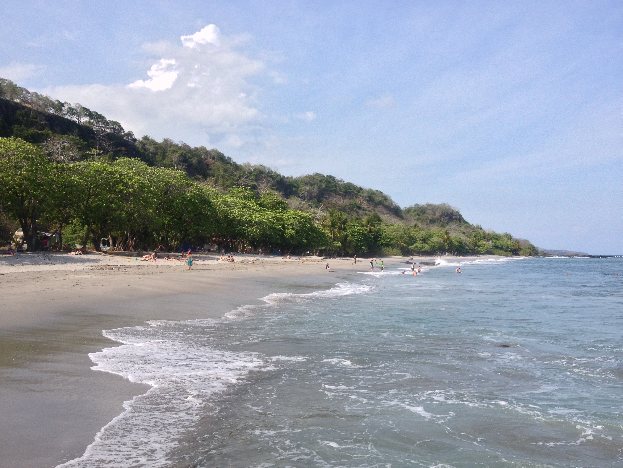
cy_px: 234
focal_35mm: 35
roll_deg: +1.2
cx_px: 312
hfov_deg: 52.6
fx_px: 630
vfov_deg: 40.7
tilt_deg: -0.9
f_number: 2.4
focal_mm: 4.28
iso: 50
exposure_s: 1/1623
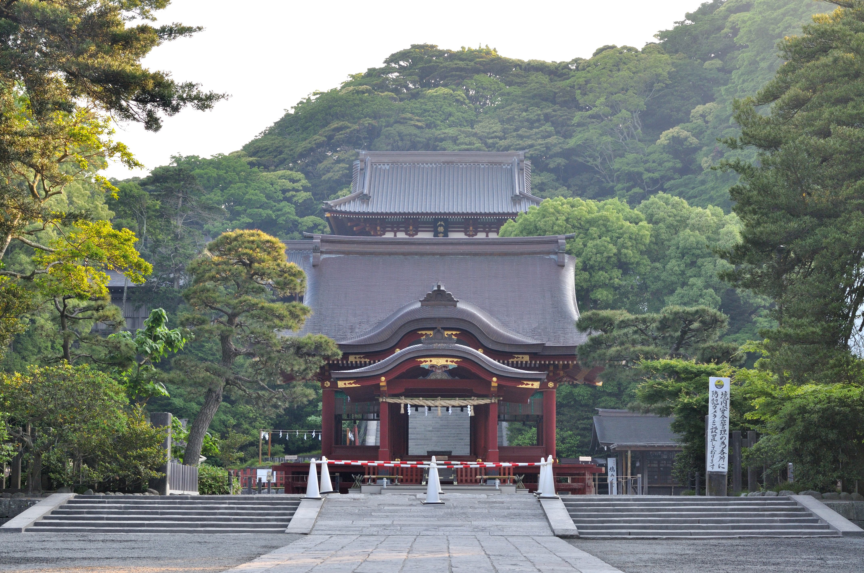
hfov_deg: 27.0
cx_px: 432
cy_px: 286
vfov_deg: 18.1
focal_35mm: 75
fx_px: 1797
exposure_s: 1/100
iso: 400
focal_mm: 50
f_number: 10
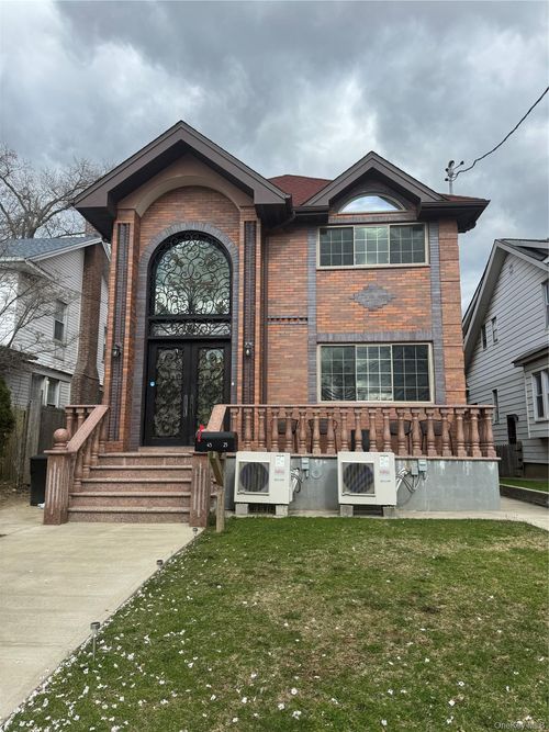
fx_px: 508
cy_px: 366
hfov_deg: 56.8
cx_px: 274
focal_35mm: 24
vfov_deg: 71.6
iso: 80
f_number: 1.78
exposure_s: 1/2506
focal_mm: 6.86
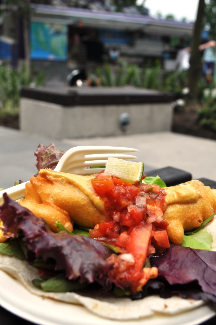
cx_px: 108
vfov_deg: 46.5
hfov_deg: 31.8
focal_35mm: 42
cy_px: 162
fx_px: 379
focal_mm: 28
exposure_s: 1/250
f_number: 8
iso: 200
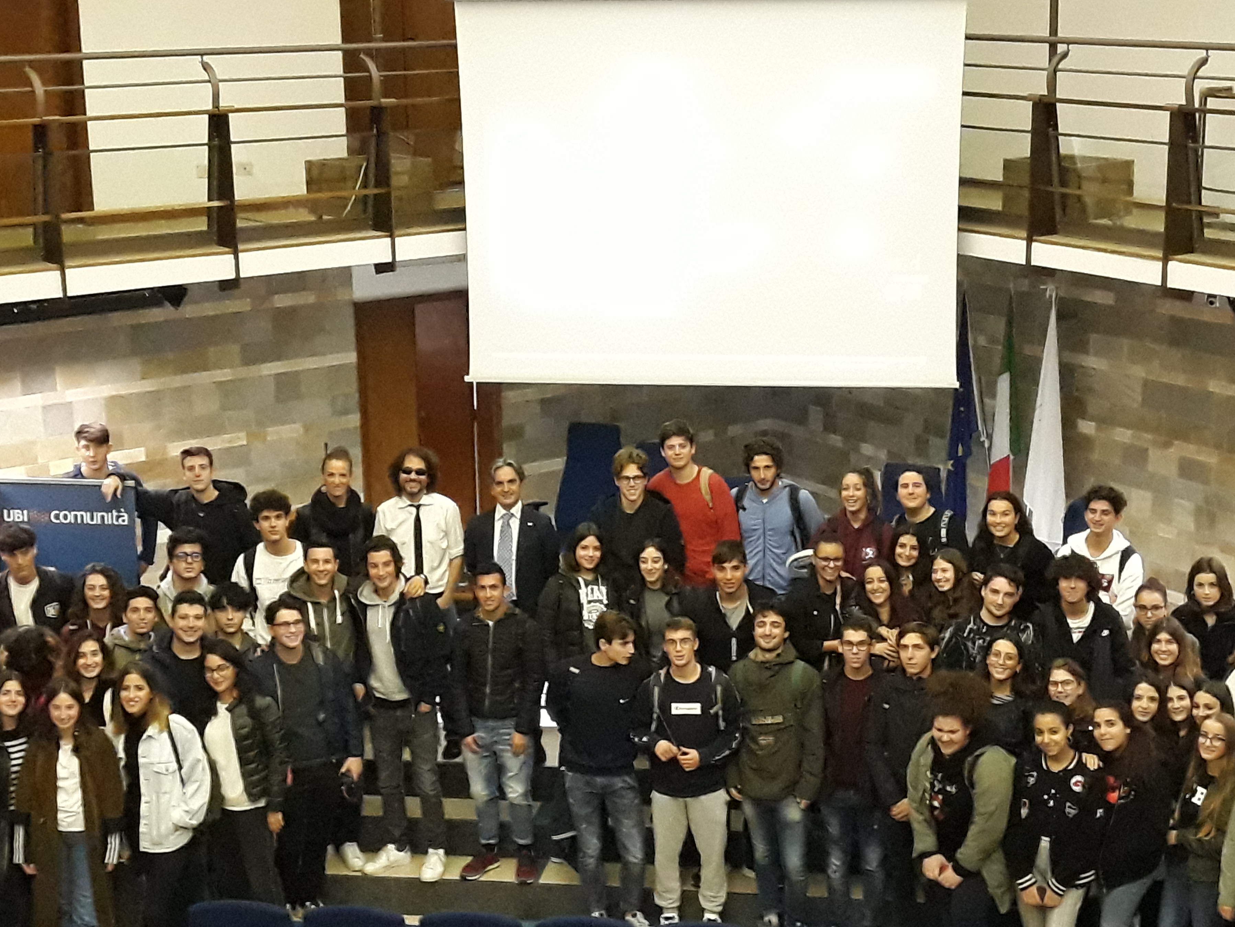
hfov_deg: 58.3
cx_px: 643
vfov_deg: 45.3
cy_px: 529
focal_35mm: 31
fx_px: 1106
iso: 500
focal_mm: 3.71
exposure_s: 1/25
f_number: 1.7
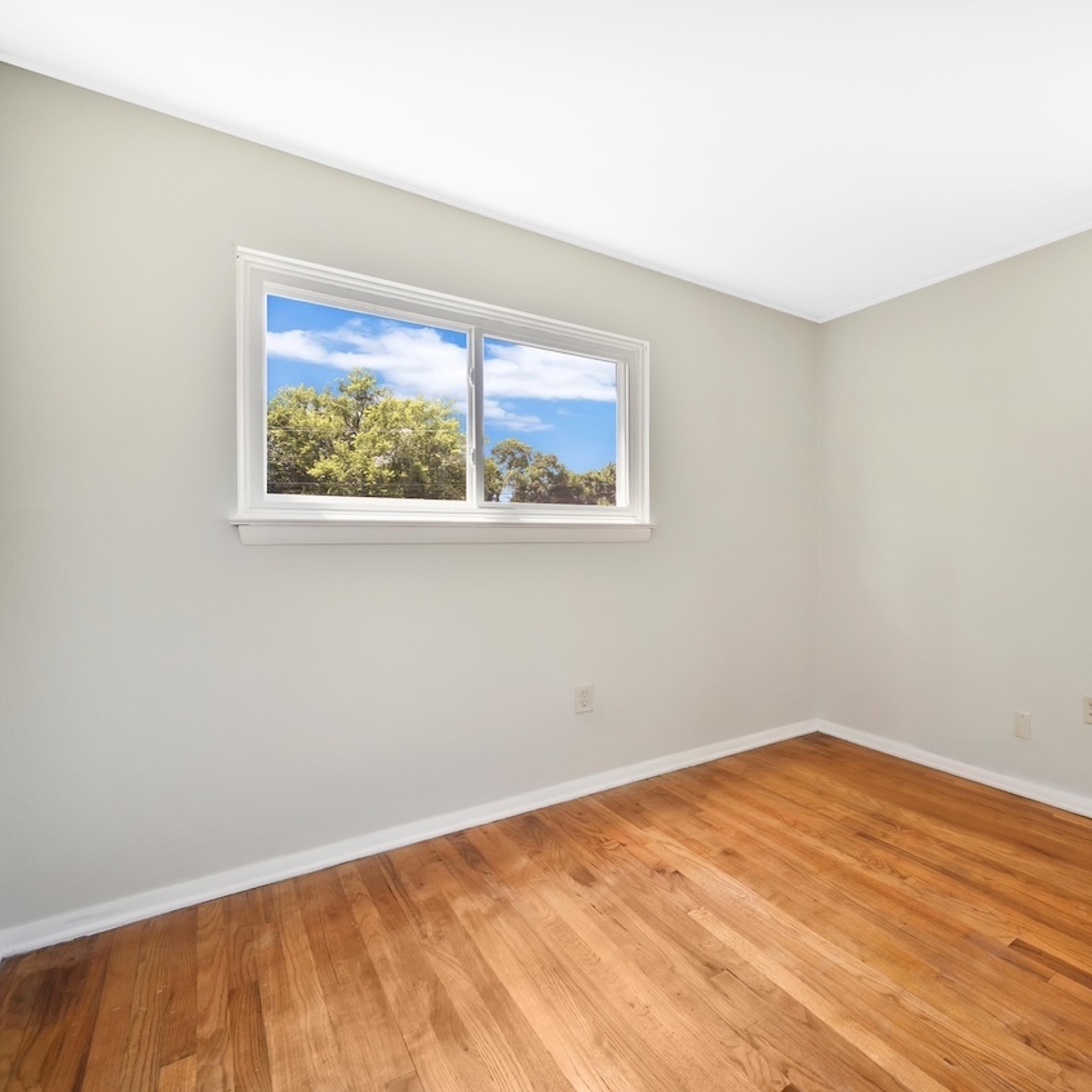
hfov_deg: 76.0
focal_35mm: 18
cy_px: 543
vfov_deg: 80.7
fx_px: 642
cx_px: 791
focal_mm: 14
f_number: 10
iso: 800
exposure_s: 1/15
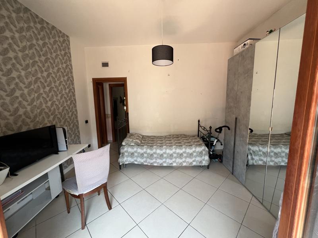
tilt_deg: -8.1
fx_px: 119
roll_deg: +1.5
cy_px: 119
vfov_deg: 89.9
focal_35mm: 13
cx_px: 159
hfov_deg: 106.2
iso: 100
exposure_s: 1/99
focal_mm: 1.57
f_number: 1.8
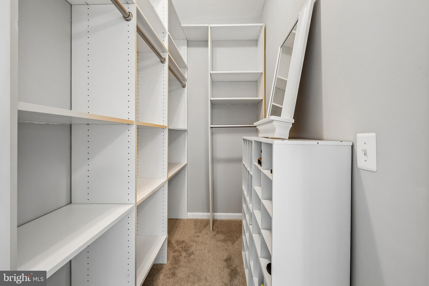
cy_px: 143
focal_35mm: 15
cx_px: 214
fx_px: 179
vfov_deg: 77.3
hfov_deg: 100.4
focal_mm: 10
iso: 400
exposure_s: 1/25
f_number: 5.6
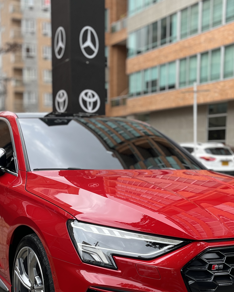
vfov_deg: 34.0
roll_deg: +0.4
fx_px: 467
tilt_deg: -8.8
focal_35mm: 54
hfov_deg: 28.1
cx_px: 111
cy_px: 222
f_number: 1.6
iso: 50
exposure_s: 1/383
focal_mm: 5.1
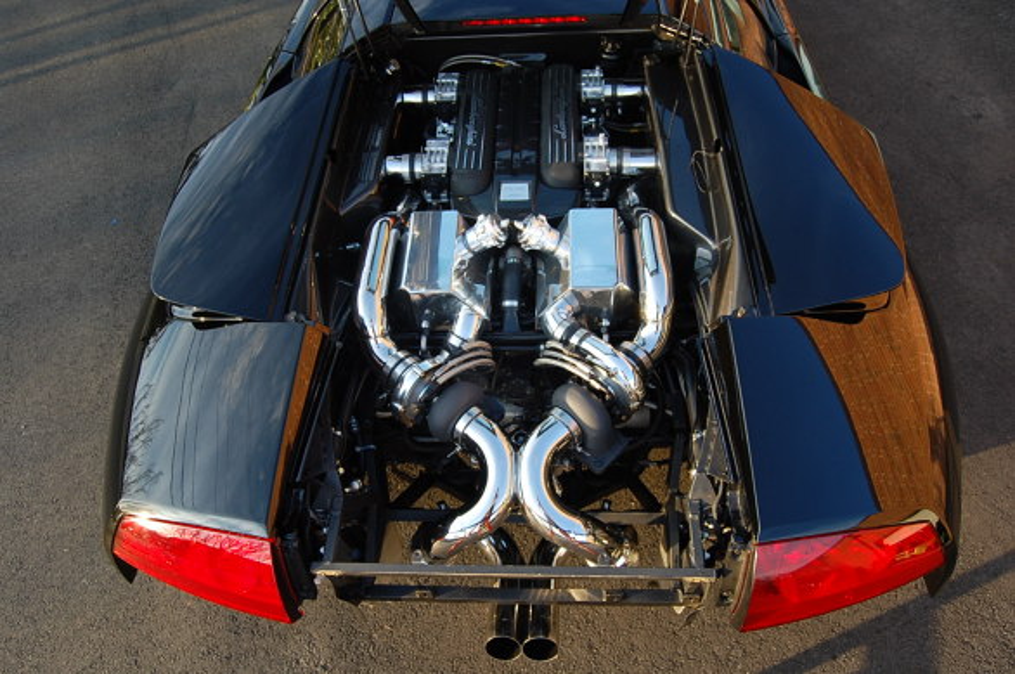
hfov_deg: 67.5
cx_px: 508
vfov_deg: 47.8
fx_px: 760
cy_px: 337
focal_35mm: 27
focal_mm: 18
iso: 320
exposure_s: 1/125
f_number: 5.6
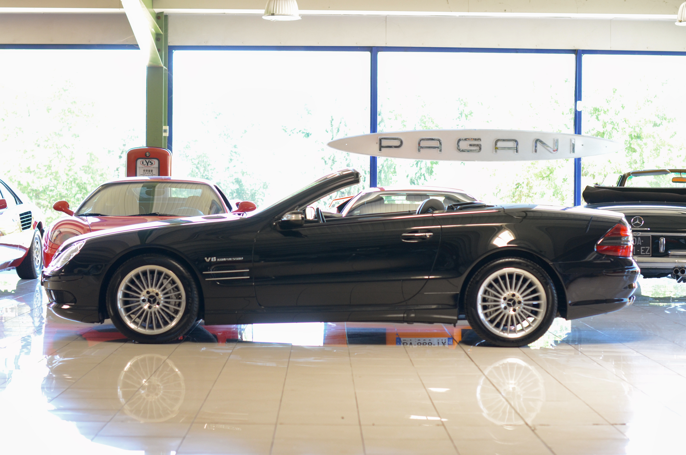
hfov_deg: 27.0
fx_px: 1426
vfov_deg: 18.1
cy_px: 228
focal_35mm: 75
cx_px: 343
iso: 800
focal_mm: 50
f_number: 2.8
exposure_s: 1/200
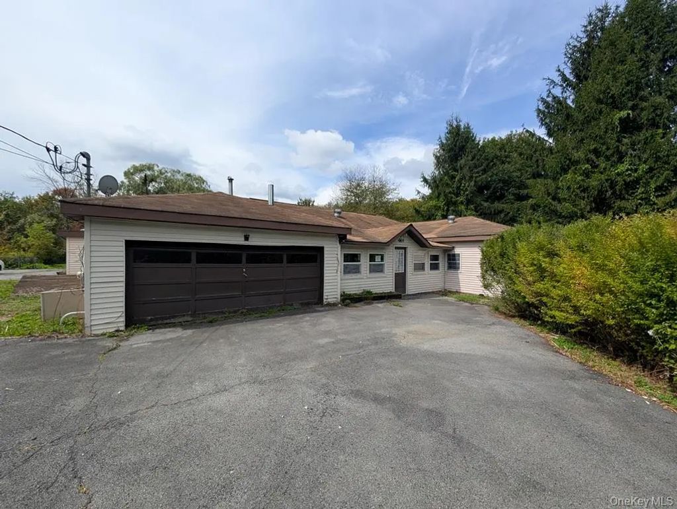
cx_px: 338
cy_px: 254
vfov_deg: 94.6
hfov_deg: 110.5
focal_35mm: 12
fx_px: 235
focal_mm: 2.02
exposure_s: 1/2545
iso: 57
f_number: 1.7
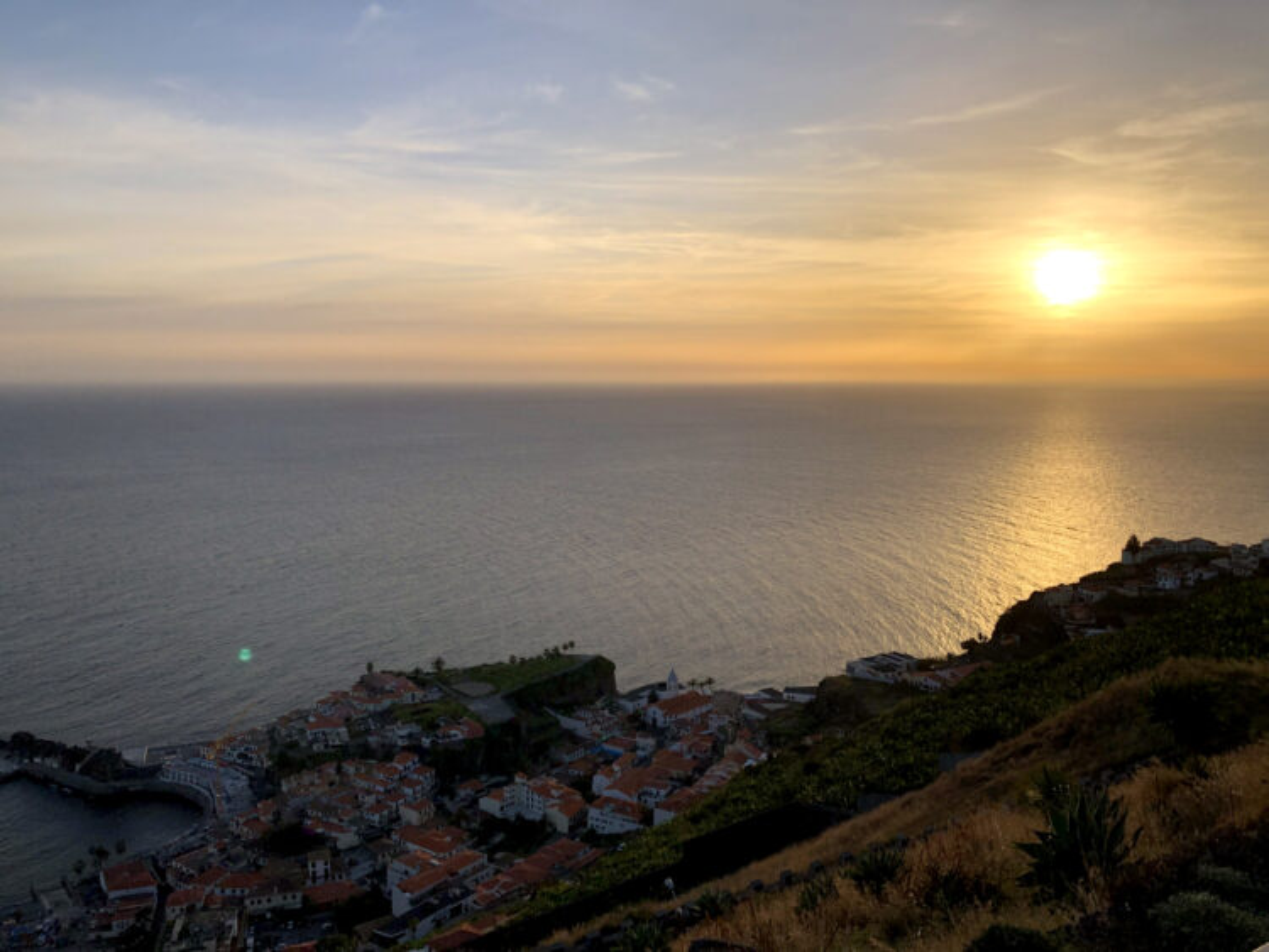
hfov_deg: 63.4
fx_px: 1027
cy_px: 476
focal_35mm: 28
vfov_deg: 49.8
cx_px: 634
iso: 20
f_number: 1.8
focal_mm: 4
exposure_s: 1/2857
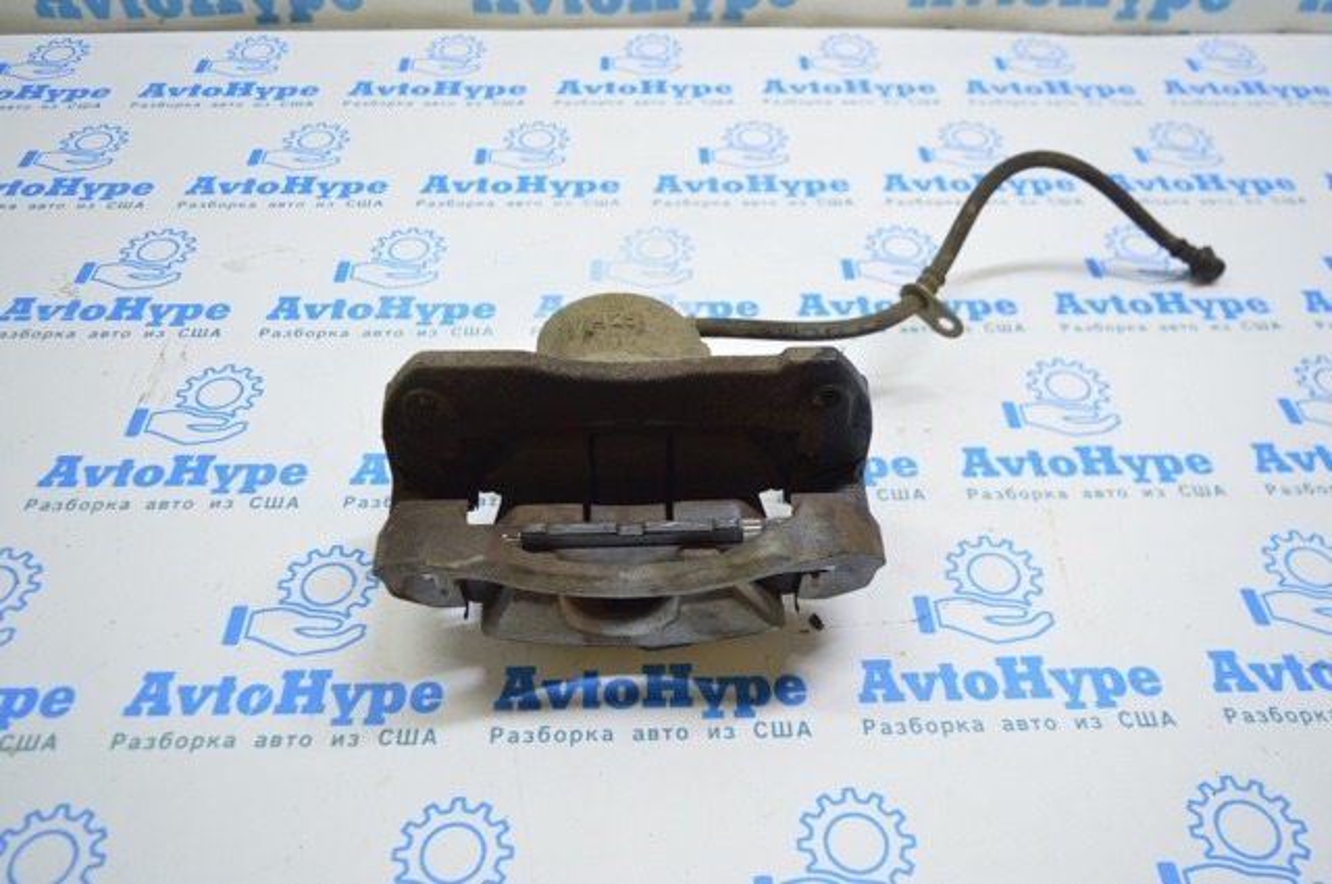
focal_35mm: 30
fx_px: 1109
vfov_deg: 43.5
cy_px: 442
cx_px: 666
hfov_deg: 62.0
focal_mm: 20
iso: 400
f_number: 3.5
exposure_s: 1/50
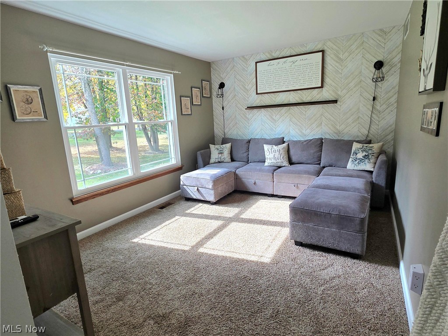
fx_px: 168
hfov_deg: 106.2
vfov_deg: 89.9
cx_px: 224
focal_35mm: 13
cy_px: 168
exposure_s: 1/120
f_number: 2.2
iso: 80
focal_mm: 2.2
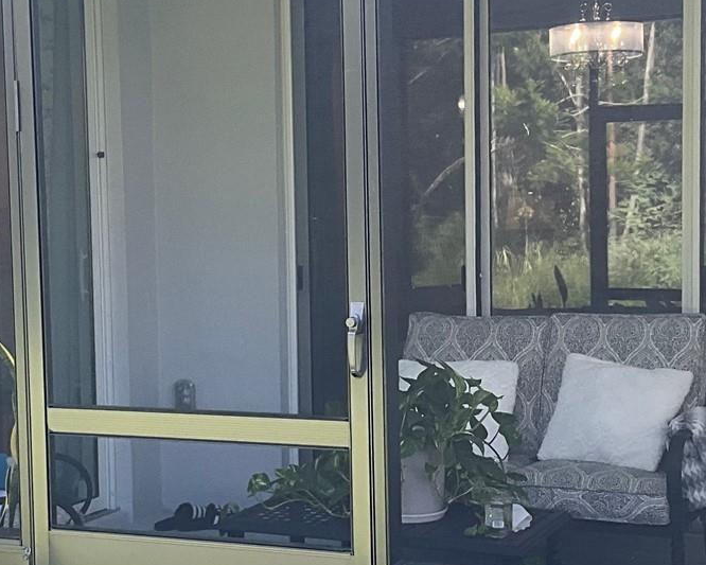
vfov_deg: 22.5
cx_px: 384
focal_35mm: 68
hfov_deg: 27.9
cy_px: 301
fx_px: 1421
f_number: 1.8
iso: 32
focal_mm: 3
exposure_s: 1/122
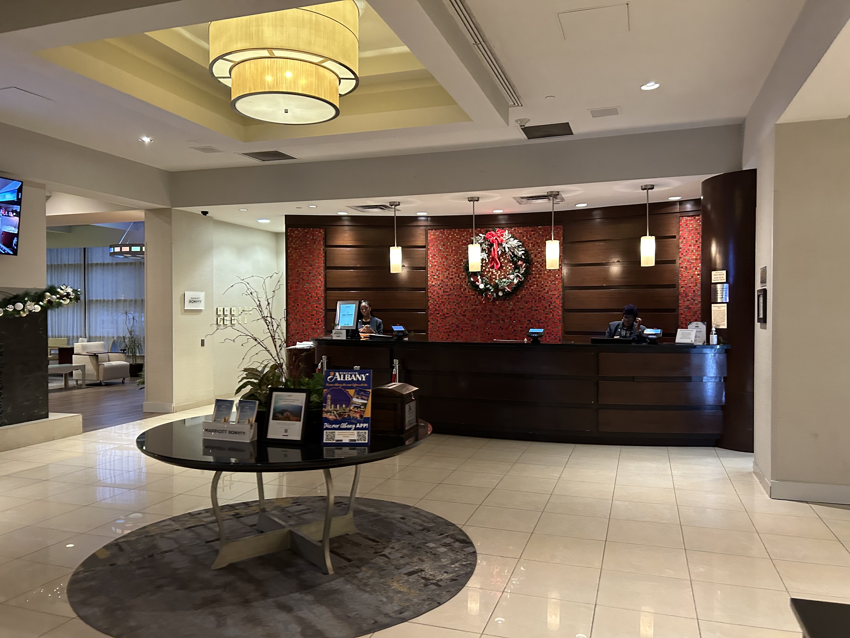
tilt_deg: -6.3
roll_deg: +1.0
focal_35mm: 26
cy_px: 319
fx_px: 638
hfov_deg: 67.3
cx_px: 425
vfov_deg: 53.1
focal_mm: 5.7
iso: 400
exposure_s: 1/60
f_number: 1.5
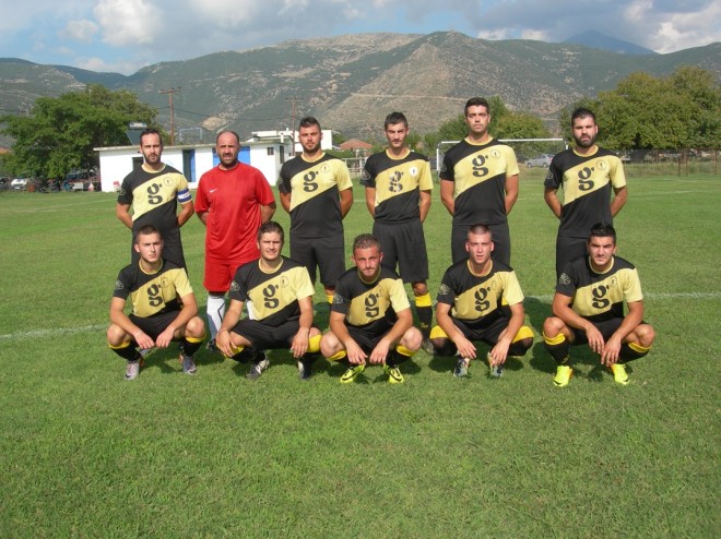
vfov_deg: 37.7
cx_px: 360
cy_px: 270
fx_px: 791
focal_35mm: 38
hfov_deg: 49.0
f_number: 4.8
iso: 50
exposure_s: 1/557
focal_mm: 7.8
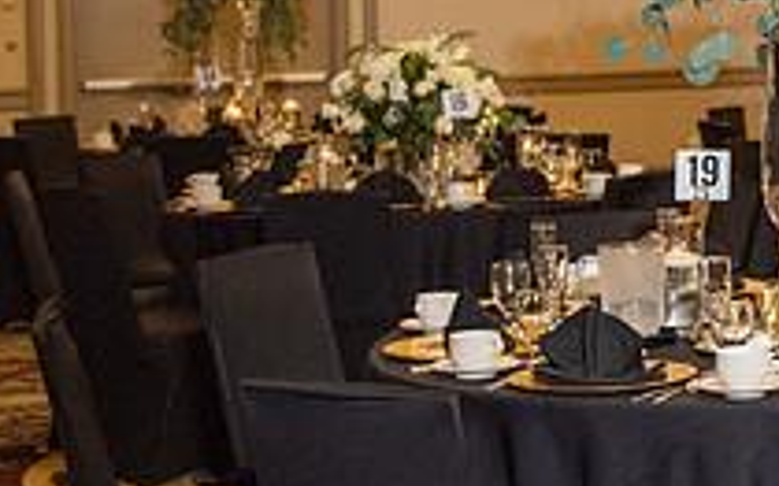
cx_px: 840
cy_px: -28
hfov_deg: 17.9
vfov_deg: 11.4
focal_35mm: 113
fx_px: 2398
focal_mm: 32
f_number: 2.8
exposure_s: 1/320
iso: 1600
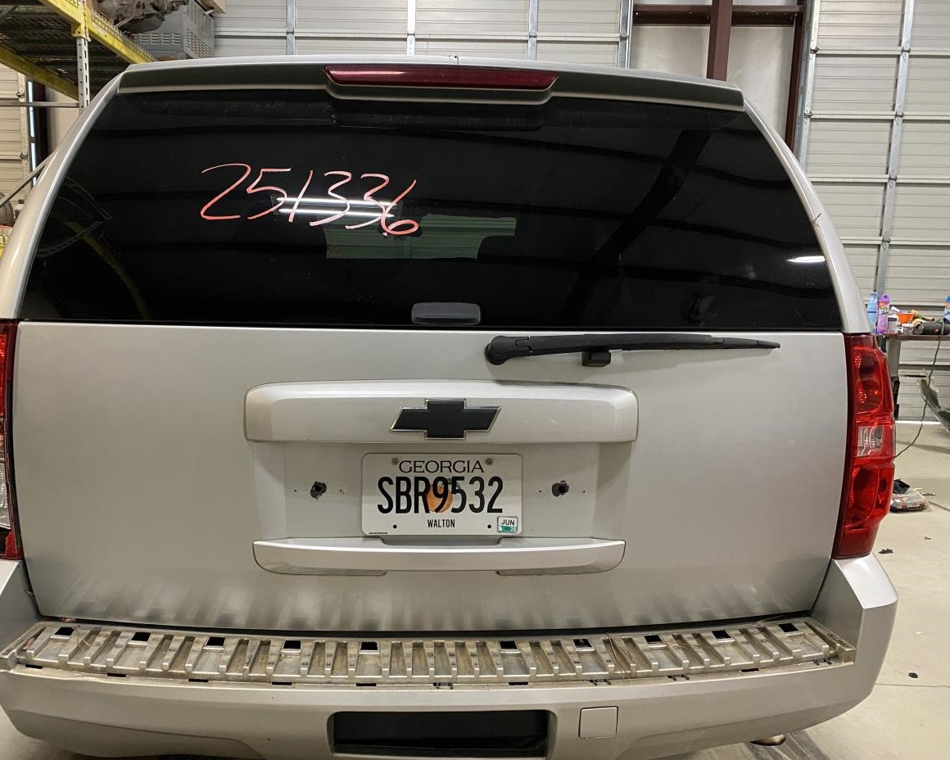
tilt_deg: -9.0
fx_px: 787
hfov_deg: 62.1
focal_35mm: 28
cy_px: 389
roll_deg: -1.7
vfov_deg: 51.5
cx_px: 441
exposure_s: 1/60
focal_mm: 4.25
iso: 500
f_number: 1.8
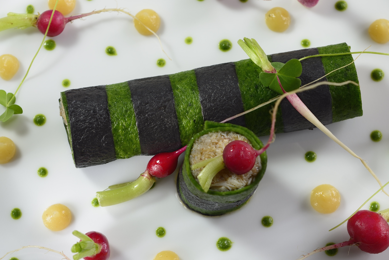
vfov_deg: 22.6
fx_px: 648
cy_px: 130
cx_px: 194
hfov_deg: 33.4
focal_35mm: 60
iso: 100
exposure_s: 1/6
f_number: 9
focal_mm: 60
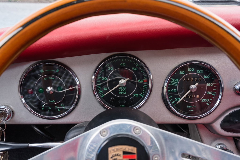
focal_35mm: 35
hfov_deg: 54.4
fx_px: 233
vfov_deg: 37.9
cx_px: 120
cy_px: 80
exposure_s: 1/60
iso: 800
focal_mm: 35
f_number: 9
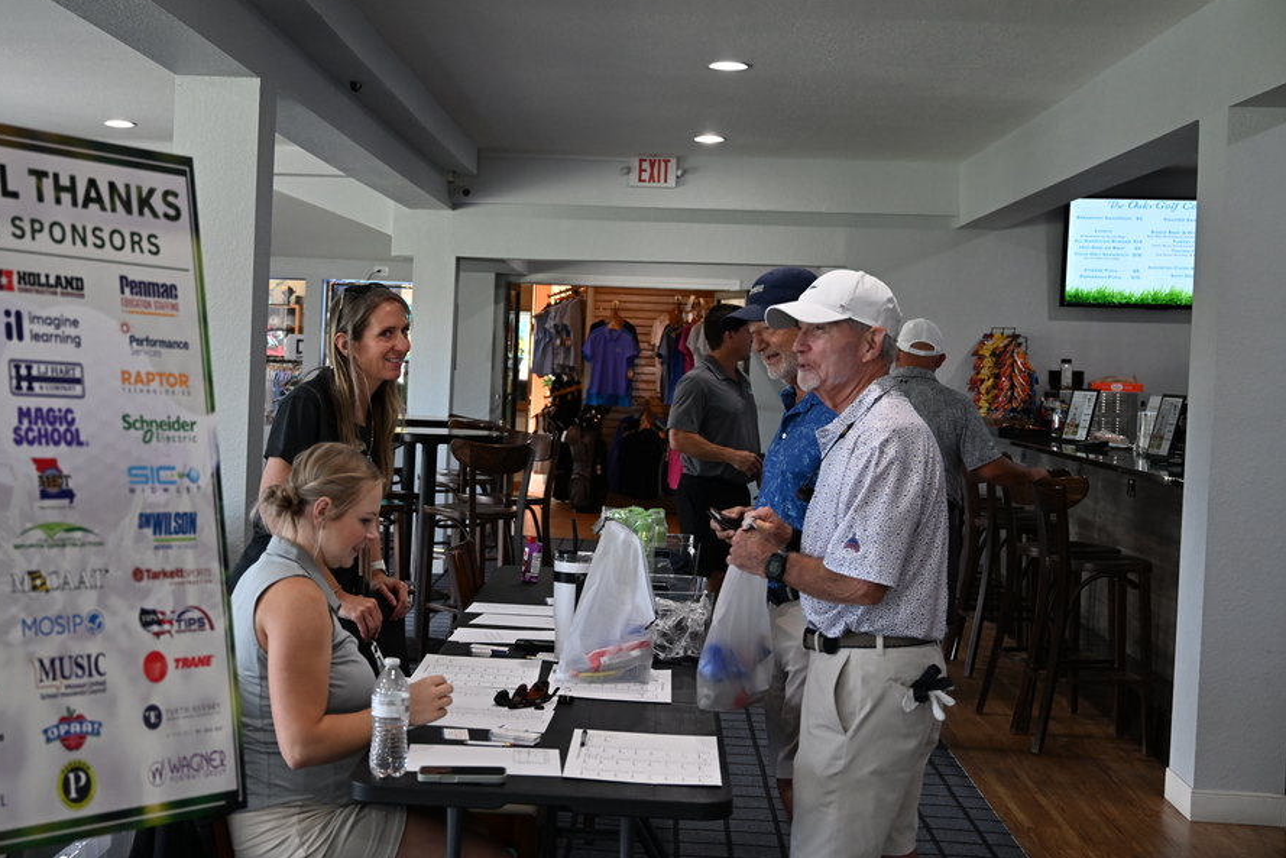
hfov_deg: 37.4
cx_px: 547
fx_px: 1893
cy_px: 391
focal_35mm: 53
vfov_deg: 25.5
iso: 1600
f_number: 5
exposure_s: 1/125
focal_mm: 46
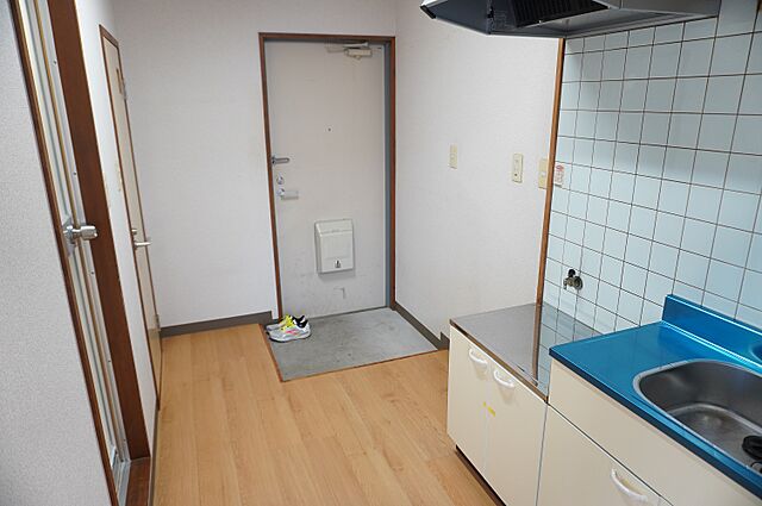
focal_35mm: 24
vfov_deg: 53.0
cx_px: 381
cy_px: 253
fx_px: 507
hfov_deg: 73.8
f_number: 3.5
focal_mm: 16
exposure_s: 1/30
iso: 500
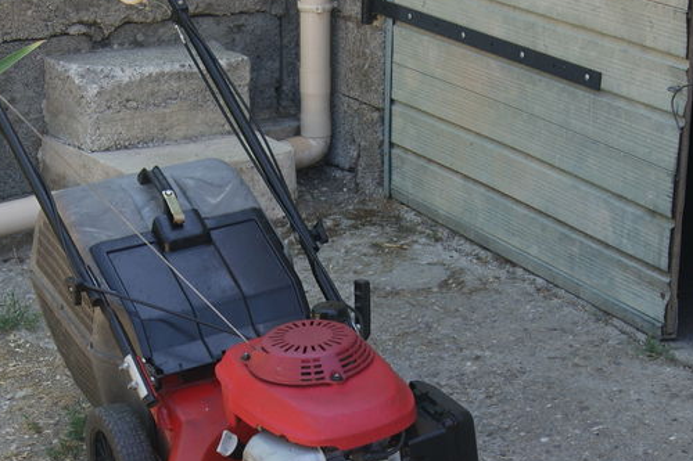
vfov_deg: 16.0
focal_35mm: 84
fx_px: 1616
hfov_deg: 24.2
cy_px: 419
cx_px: 294
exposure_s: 1/60
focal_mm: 28
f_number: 6.3
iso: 100
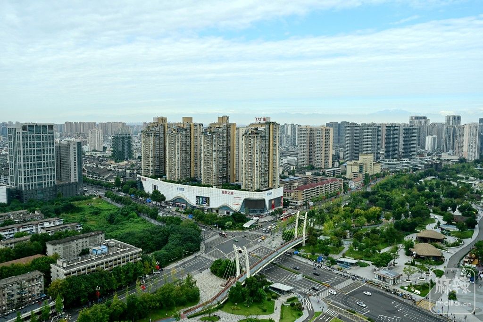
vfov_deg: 44.3
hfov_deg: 62.8
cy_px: 161
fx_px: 396
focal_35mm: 30
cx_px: 242
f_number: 5.6
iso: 80
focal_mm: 29.5
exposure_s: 1/500
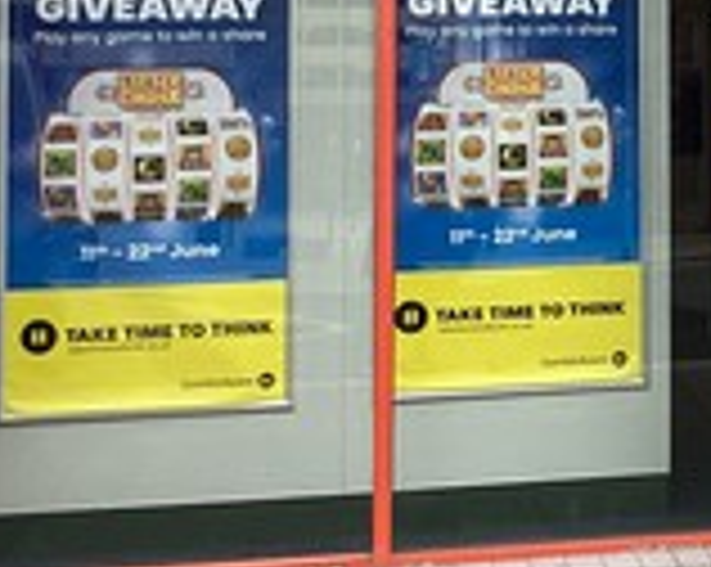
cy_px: -4
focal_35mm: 98
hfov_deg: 18.3
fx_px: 2060
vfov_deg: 15.4
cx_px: 914
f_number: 2.4
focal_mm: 3.3
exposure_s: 1/137
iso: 25
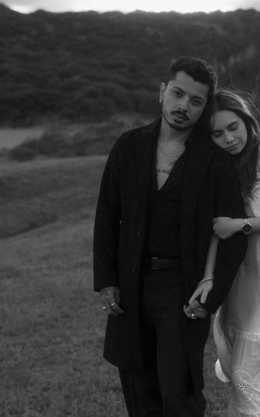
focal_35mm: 78
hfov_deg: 16.7
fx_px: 884
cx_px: 185
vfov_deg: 26.5
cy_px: 208
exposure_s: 1/400
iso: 100
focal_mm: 30
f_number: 2
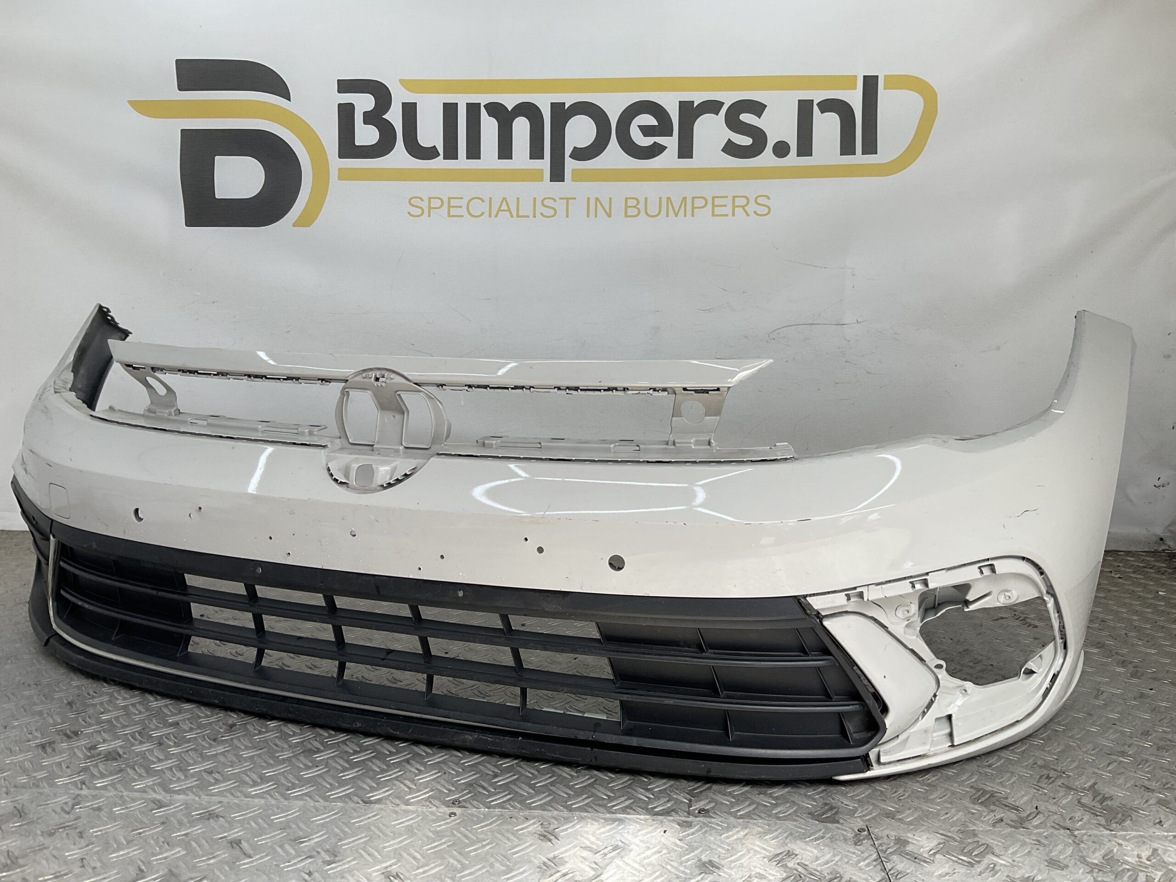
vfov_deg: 48.2
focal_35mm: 29
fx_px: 985
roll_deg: -1.4
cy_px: 441
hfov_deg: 61.7
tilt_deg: -9.1
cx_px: 588
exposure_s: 1/362
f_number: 1.8
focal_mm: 3
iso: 16
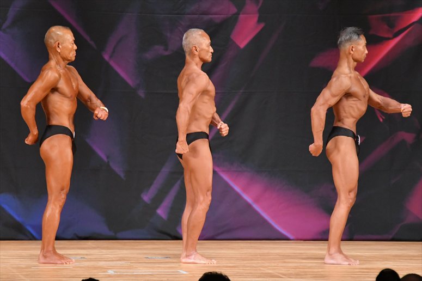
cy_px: 140
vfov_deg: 4.6
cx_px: 211
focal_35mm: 300
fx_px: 3515
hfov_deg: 6.9
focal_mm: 200
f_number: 5.6
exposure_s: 1/400
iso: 6400
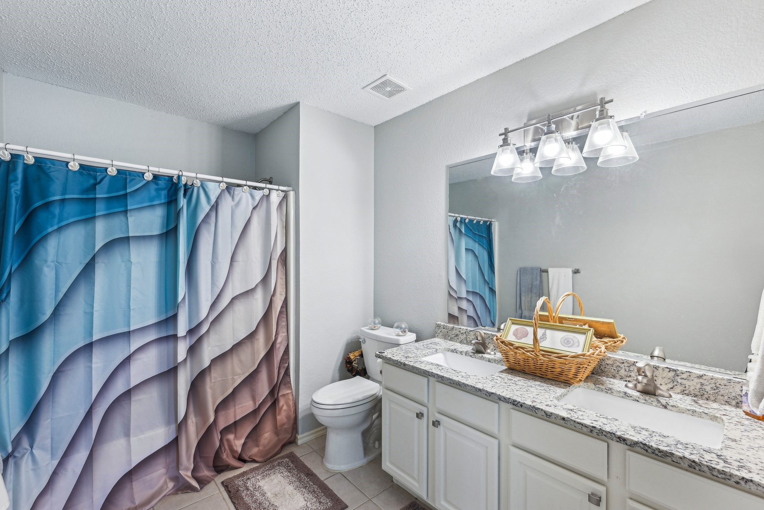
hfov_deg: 98.5
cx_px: 382
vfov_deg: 75.5
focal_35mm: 16
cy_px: 255
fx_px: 329
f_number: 8
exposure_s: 1/10
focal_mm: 15.5
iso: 400
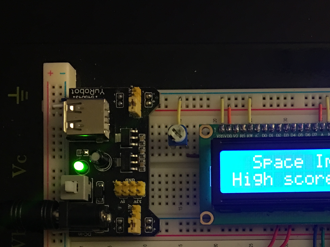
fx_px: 572
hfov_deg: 31.6
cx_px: 246
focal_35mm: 60
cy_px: 249
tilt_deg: -88.4
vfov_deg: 23.4
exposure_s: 1/15
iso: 80
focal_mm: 4.15
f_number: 2.2
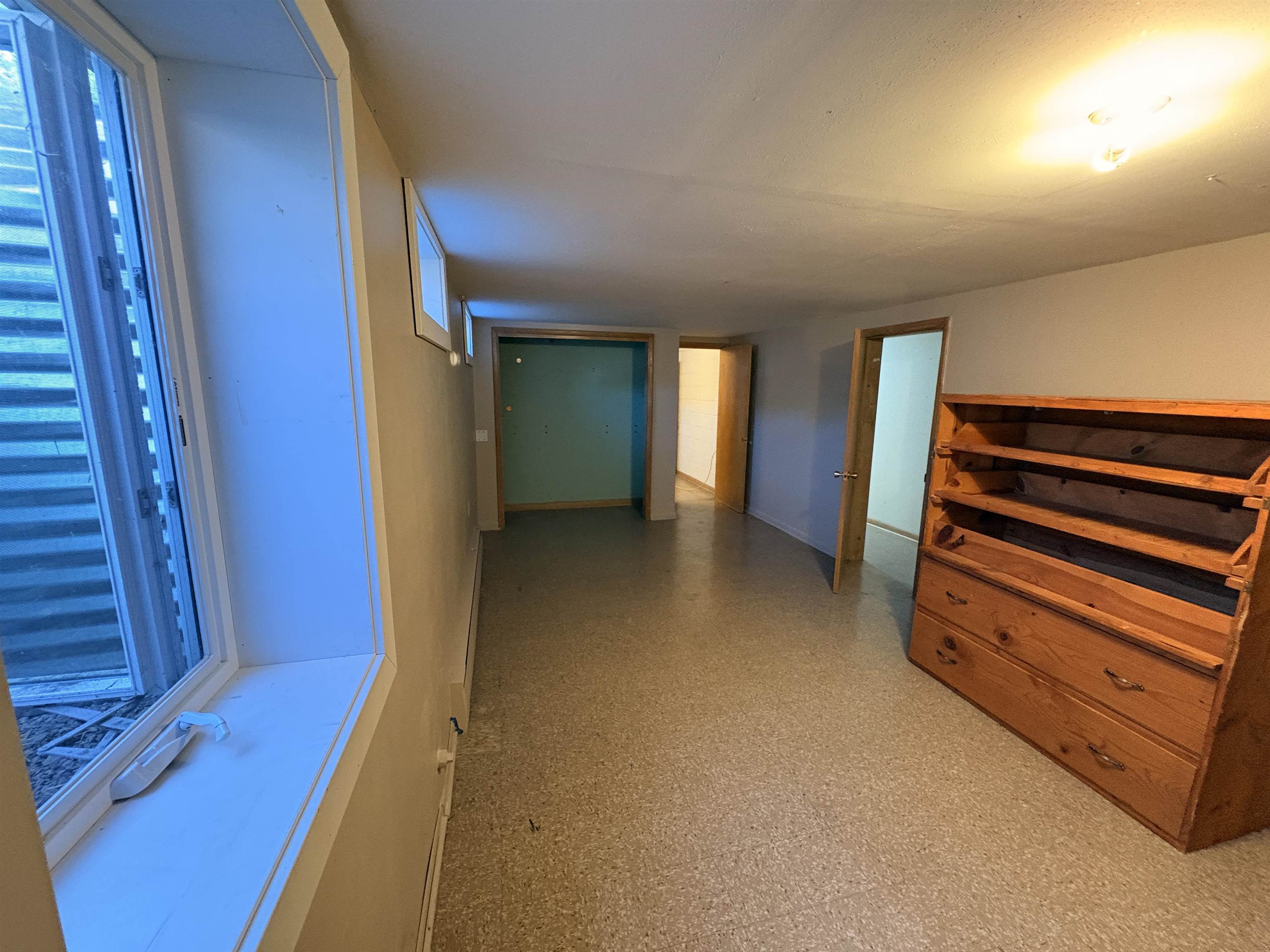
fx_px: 514
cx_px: 635
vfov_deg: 85.7
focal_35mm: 14
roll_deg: -0.7
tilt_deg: -8.8
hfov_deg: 102.1
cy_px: 476
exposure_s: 1/60
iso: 640
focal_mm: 2.22
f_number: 2.2
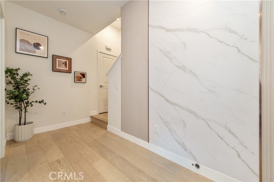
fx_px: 106
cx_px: 137
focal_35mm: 14
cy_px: 91
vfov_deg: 81.1
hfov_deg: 104.3
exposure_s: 1/60
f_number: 4
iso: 500
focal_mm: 14
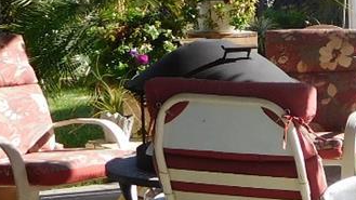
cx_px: 507
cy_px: 118
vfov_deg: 9.8
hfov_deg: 16.1
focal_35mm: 124
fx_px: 1170
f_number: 3.4
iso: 125
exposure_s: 1/640
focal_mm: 4.5
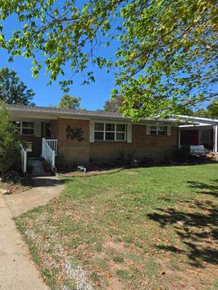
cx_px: 23
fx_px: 151
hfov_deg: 60.8
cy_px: 141
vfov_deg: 87.7
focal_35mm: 18
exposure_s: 1/1484
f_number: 1.9
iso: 32
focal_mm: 2.2
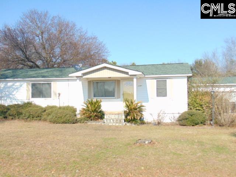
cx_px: 118
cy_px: 88
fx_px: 286
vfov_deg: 34.3
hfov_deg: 44.8
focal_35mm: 42
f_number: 8.7
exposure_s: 1/640
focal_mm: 7.6
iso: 400
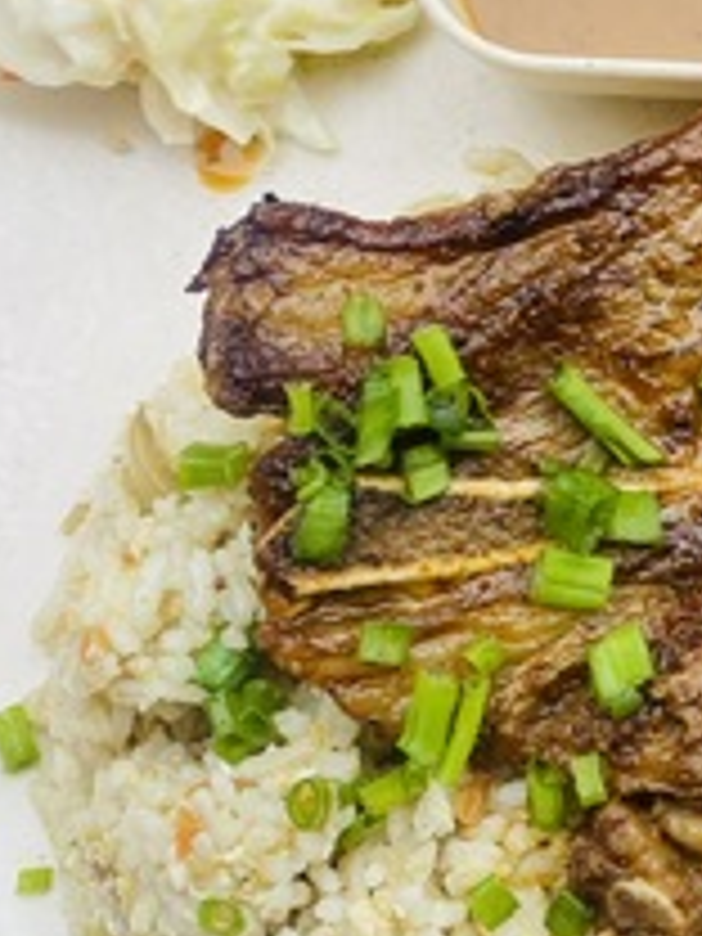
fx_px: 2163
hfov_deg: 17.6
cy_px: 176
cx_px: 846
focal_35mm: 80
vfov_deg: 24.0
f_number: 1.8
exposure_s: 1/283
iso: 32
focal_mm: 4.25
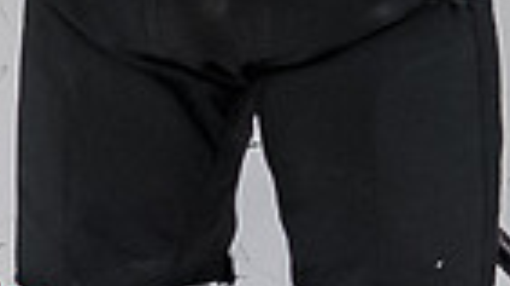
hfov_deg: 5.1
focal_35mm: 418
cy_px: -319
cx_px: 682
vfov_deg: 2.9
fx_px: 5647
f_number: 4
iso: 1600
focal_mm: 42
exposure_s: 1/250
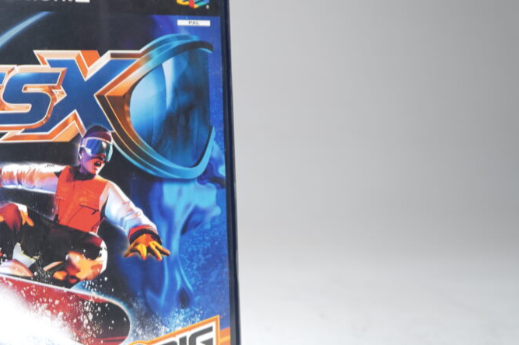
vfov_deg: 21.5
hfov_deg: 30.7
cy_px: 174
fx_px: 908
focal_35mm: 63
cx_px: 65
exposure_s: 1/2.5
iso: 64
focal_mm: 35
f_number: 5
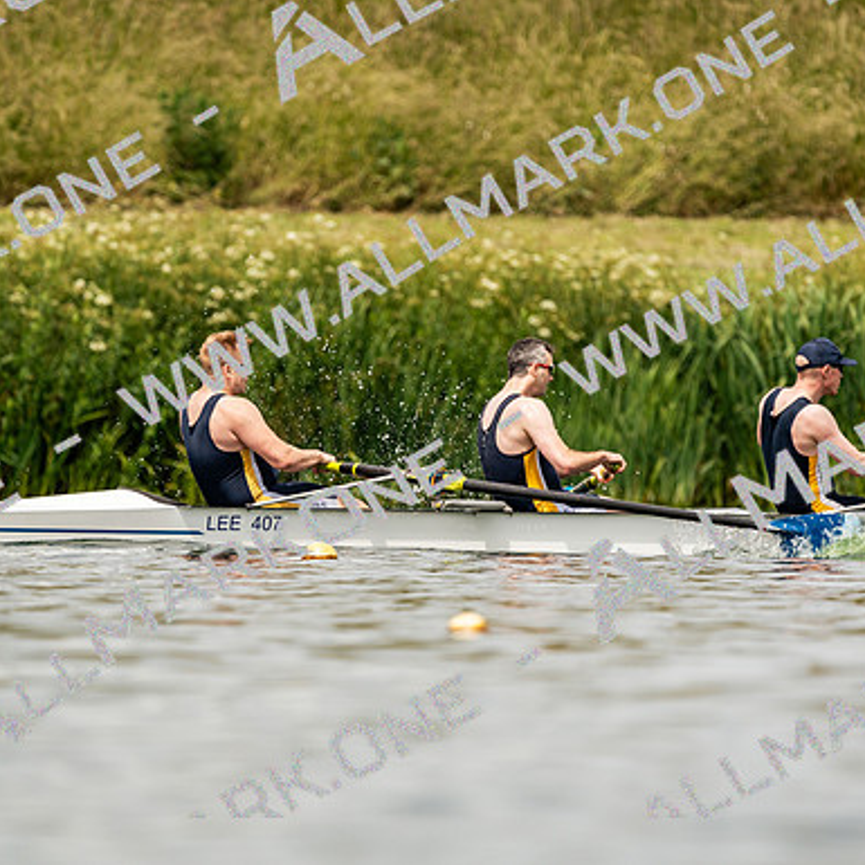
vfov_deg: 2.3
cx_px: 395
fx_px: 21741
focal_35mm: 769
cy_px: 432
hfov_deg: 2.3
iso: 200
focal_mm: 600
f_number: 6.3
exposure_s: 1/2000
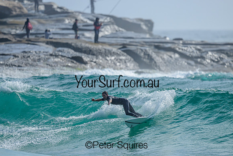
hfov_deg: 2.6
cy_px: 78
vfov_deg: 1.7
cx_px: 116
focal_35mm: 800
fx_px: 5179
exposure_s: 1/2000
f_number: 6.3
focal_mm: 800
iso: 180
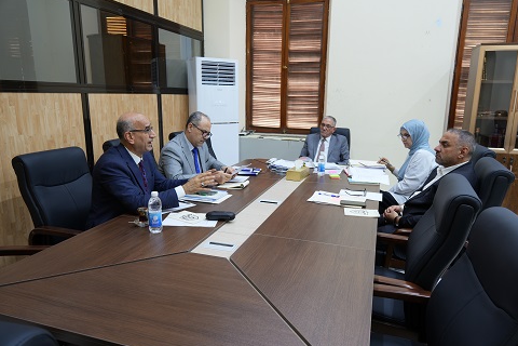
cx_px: 269
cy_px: 176
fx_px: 360
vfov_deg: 51.3
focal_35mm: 25
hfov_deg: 71.5
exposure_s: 1/30
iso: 160
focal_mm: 24
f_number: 4
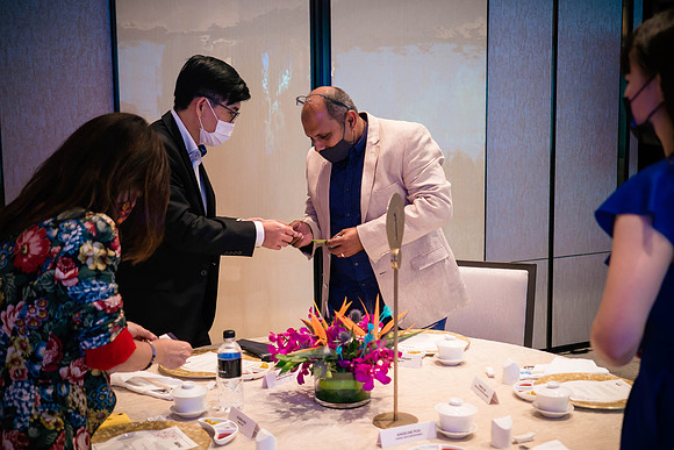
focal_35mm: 47
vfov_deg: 28.8
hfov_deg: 42.1
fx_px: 876
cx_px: 337
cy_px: 225
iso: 1250
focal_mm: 22
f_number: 1.7
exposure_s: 1/125
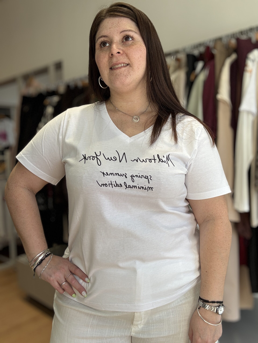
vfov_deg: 60.0
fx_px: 298
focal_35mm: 30
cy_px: 172
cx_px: 129
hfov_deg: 46.8
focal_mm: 2.69
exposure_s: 1/100
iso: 25
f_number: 1.9
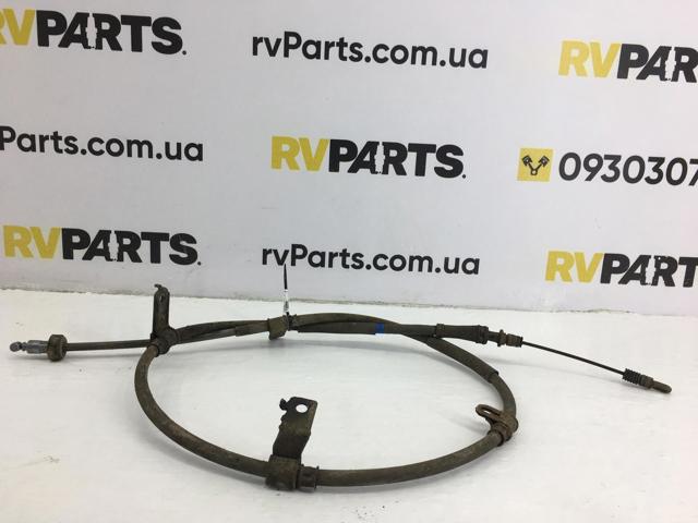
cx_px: 349
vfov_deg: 48.2
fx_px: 585
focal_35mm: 29
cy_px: 262
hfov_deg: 61.7
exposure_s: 1/100
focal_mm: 4.15
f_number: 2.2
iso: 32
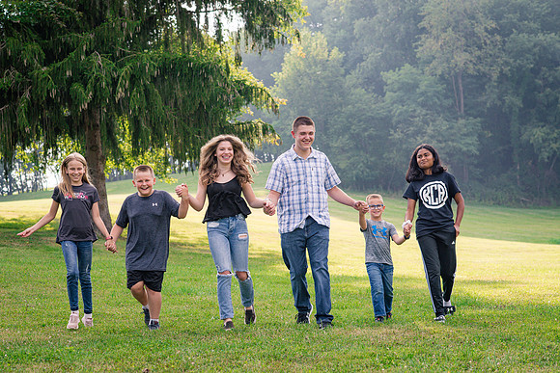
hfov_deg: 23.9
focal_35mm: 85
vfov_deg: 16.1
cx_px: 280
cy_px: 186
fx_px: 1322
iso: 400
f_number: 5
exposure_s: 1/500
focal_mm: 85
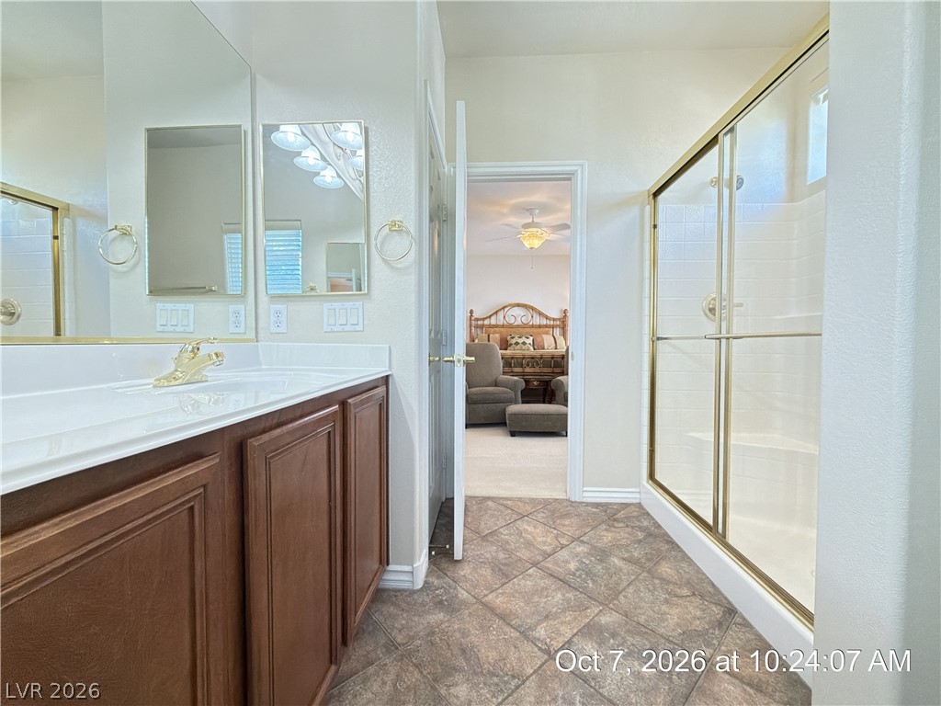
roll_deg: -0.1
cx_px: 470
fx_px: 381
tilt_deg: -2.0
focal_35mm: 14
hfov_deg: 102.1
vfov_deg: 85.7
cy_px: 353
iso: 500
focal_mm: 2.22
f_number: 2.2
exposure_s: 1/60
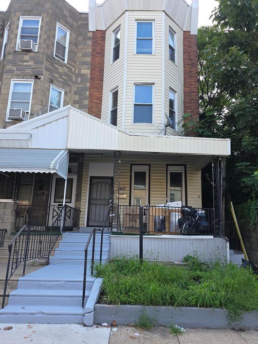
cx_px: 133
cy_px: 180
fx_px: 249
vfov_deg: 69.4
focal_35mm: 25
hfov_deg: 54.9
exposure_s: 1/120
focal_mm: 6.3
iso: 12
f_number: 1.7
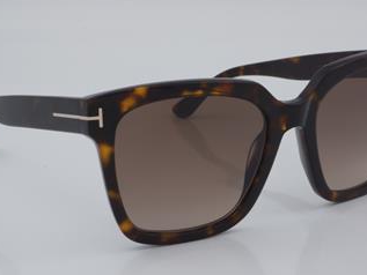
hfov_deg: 21.5
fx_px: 965
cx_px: 198
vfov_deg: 16.2
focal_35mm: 91
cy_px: 146
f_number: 32
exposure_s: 1/4
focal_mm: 50
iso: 100
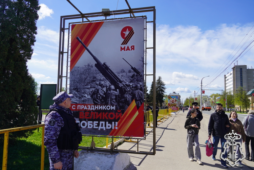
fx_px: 190
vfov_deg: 47.9
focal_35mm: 27
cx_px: 127
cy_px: 85
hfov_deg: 67.4
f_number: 5
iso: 100
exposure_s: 1/640
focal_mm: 18
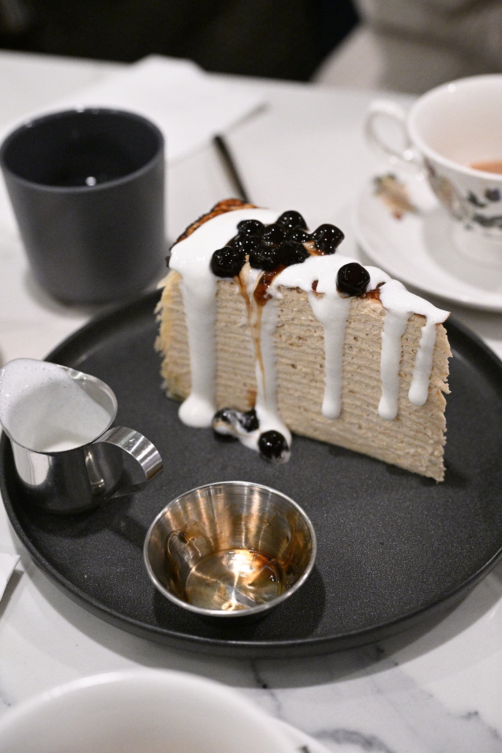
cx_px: 251
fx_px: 1150
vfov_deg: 36.2
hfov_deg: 24.6
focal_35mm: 55
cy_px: 376
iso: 12800
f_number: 4.5
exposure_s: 1/200
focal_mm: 55
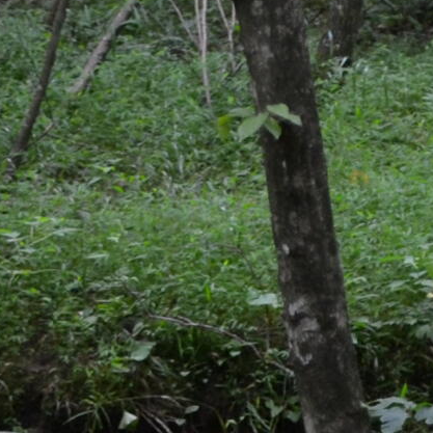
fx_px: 3892
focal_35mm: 275
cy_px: -256
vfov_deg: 6.3
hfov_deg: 5.9
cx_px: 1320
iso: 400
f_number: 4
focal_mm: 30
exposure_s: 1/50
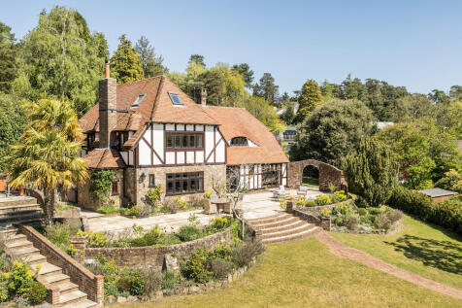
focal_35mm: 31
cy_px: 154
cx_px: 231
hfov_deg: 60.3
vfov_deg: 42.3
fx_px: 398
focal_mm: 21
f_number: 8
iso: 400
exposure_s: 1/500
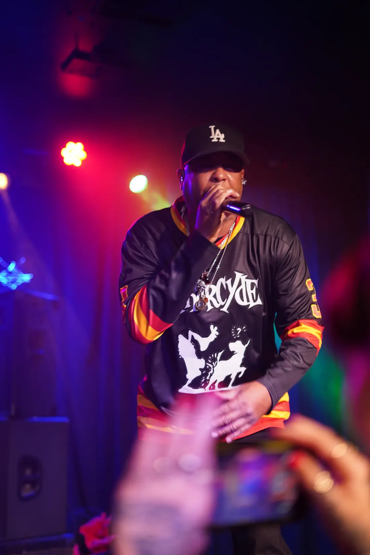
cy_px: 278
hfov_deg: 27.0
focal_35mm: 50
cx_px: 185
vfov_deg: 39.6
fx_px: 771
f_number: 2
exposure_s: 1/160
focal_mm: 50
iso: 2500
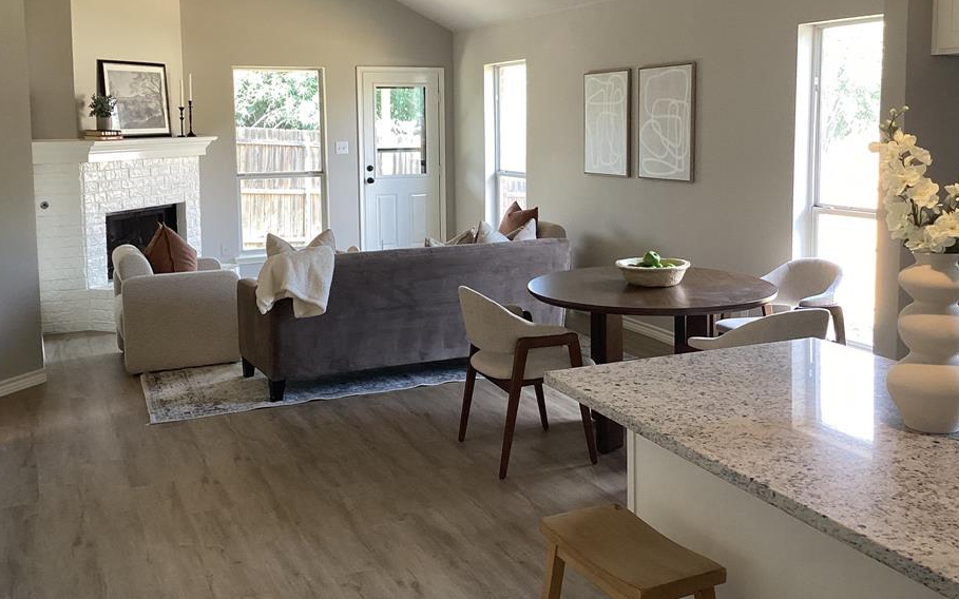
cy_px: 213
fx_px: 967
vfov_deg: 34.2
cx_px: 500
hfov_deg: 52.7
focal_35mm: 37
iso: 80
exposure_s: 1/60
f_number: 2.4
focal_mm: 3.3
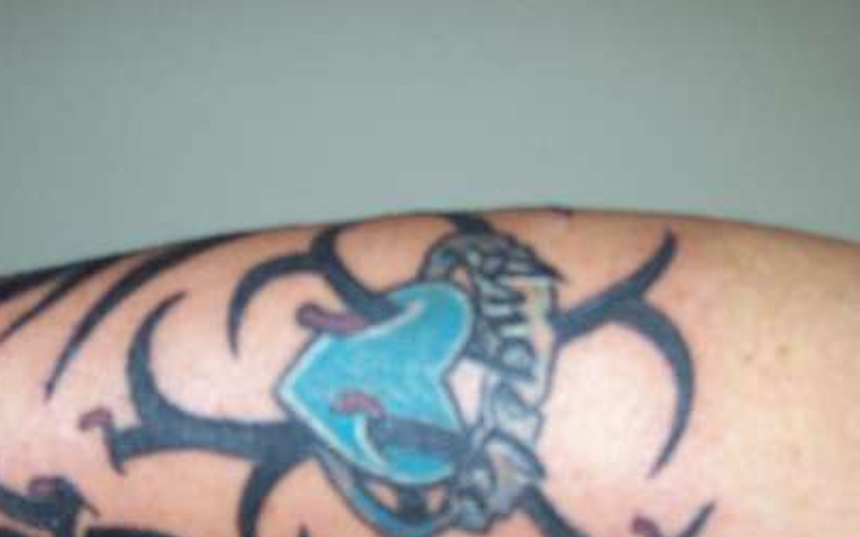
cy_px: 327
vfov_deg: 22.7
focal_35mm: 57
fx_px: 1336
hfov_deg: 35.5
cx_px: 321
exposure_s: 1/64
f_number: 2.7
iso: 140
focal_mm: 6
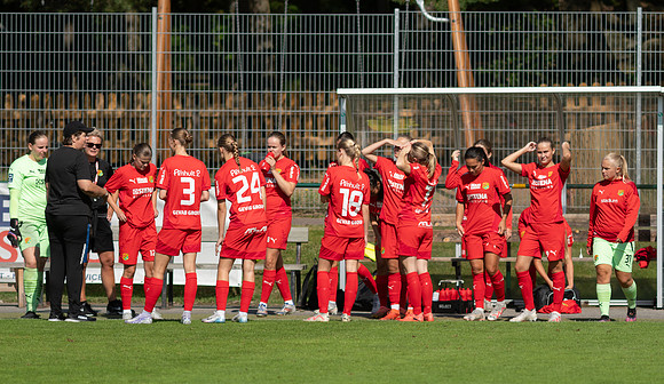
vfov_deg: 2.5
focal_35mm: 503
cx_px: 351
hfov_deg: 4.3
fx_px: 8923
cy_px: 233
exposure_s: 1/3200
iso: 100
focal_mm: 300
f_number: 3.2
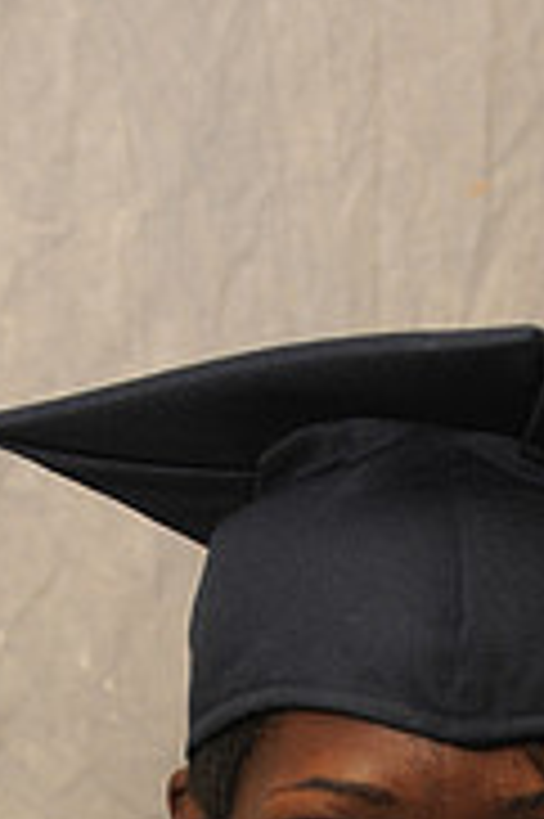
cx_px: 335
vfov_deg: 8.2
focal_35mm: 248
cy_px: 1179
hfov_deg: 5.5
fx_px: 5632
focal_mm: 52
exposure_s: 1/40
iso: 200
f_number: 5.6
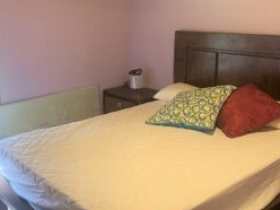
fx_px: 340
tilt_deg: -14.2
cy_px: 102
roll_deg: +0.9
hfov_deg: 44.5
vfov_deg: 34.3
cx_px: 111
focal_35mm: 42
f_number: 1.8
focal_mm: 4.25
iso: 250
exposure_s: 1/60
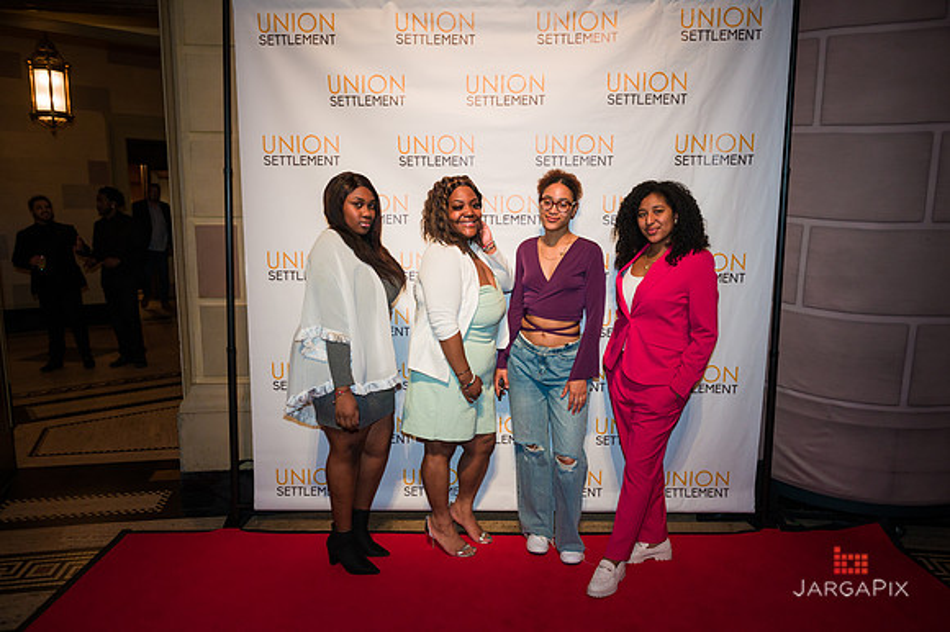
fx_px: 686
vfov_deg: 49.5
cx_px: 475
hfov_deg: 69.4
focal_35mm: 26
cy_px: 316
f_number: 4
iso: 1000
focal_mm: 26
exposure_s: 1/200
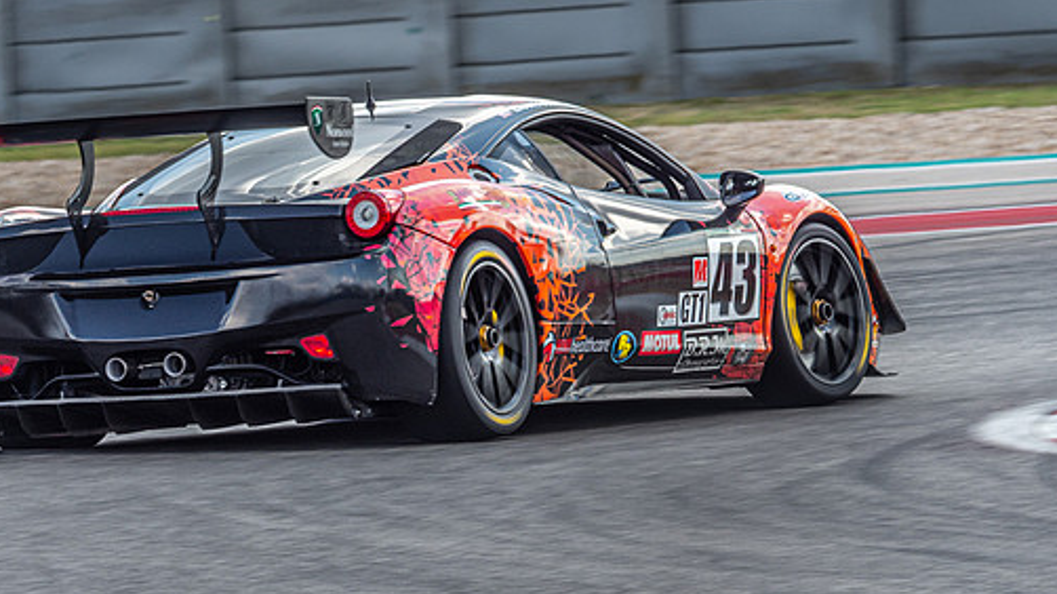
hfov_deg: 2.9
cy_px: 285
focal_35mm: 757
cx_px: 499
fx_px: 21210
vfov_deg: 1.6
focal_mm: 300
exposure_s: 1/160
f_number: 10
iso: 200
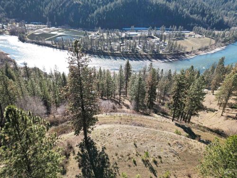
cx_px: 118
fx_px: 164
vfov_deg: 56.8
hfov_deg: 71.6
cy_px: 89
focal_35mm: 24
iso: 200
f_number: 1.7
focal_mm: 6.72
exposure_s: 1/400
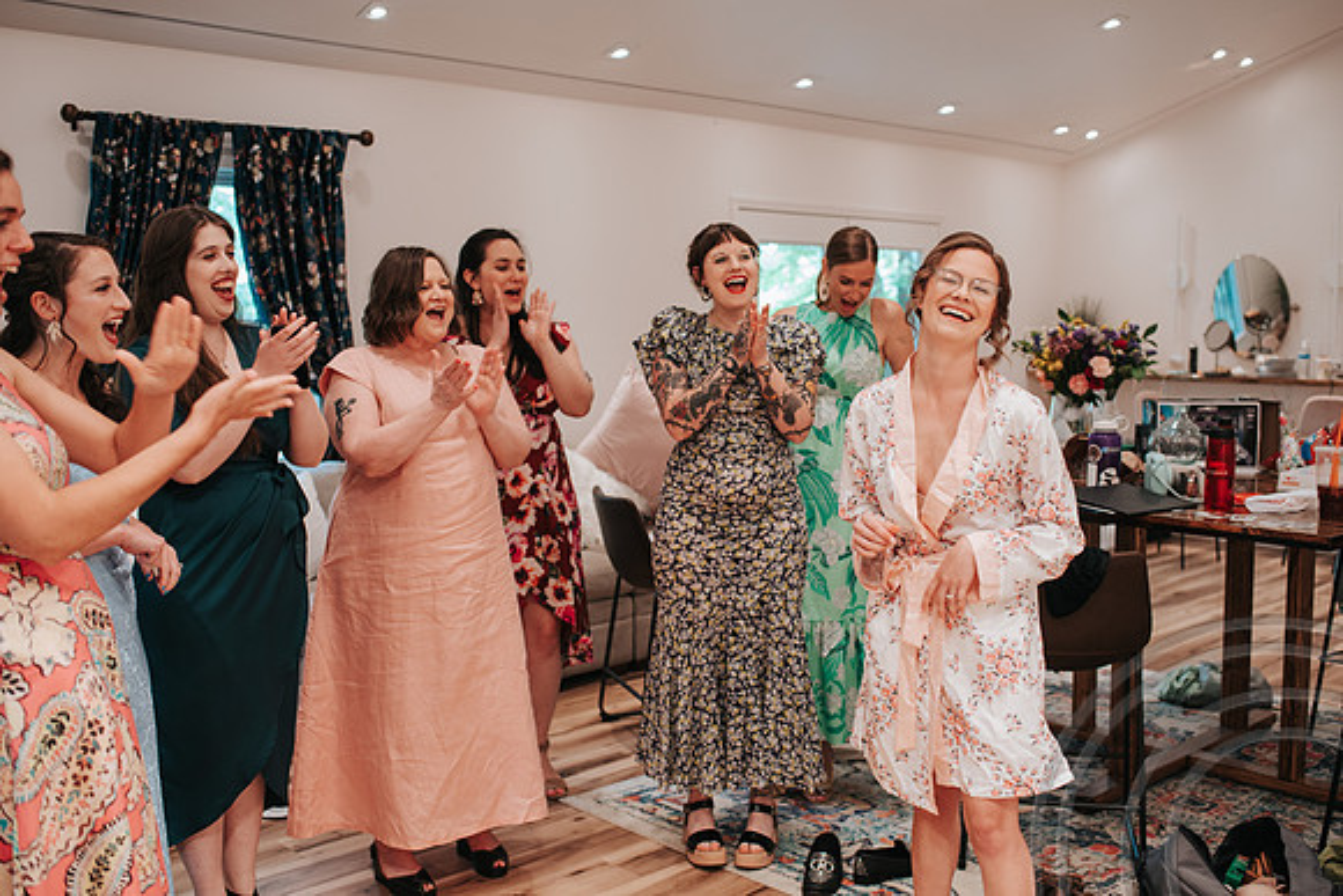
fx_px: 1379
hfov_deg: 51.9
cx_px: 694
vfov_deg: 36.0
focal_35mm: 37
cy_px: 448
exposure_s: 1/125
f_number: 2.8
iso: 640
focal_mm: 35
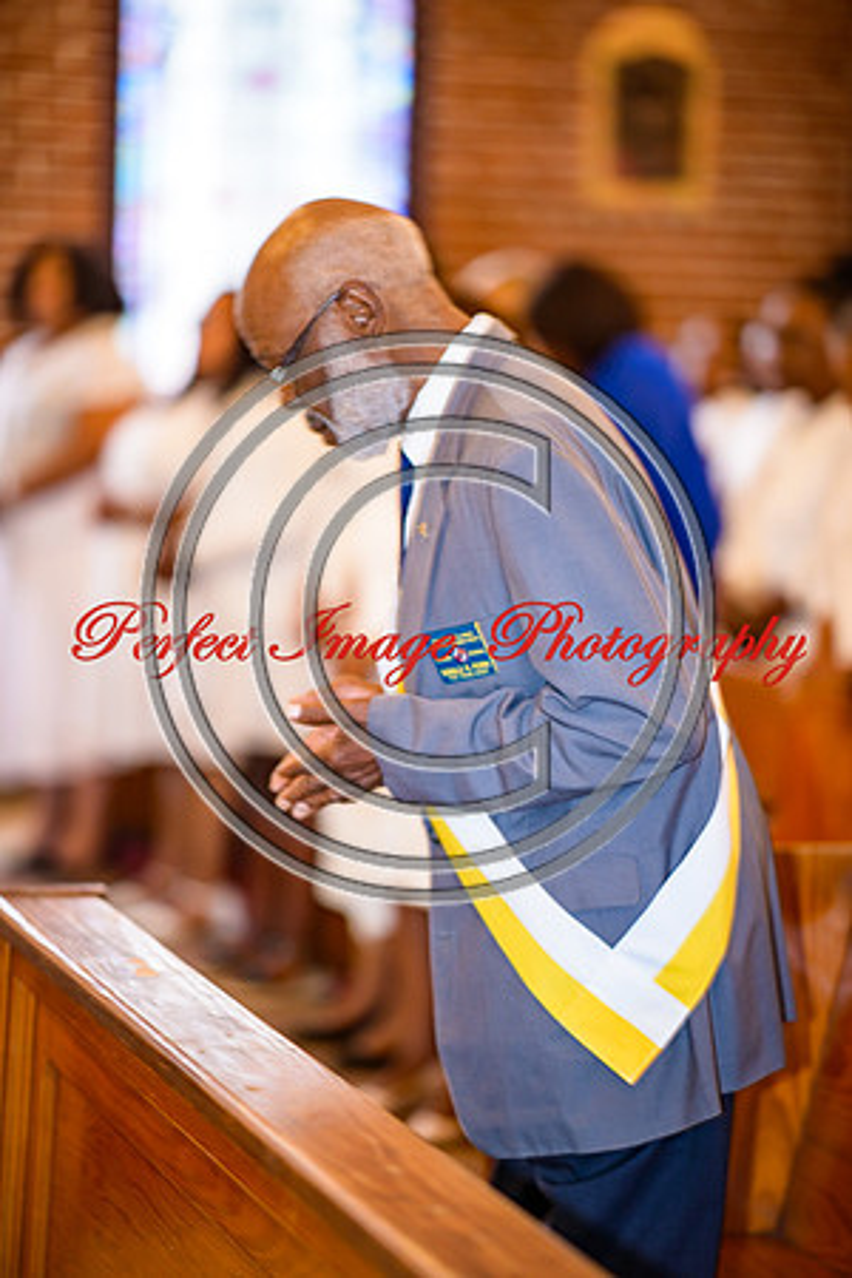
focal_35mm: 105
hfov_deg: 13.0
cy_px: 639
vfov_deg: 19.5
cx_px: 426
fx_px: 3727
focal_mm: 105
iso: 250
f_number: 1.6
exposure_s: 1/100
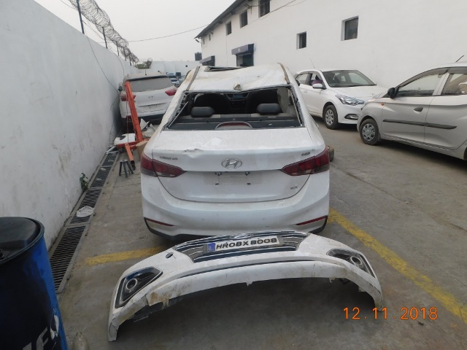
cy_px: 175
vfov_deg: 58.9
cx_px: 234
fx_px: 310
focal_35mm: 23
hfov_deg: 73.9
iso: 125
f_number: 3
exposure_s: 1/80
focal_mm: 4
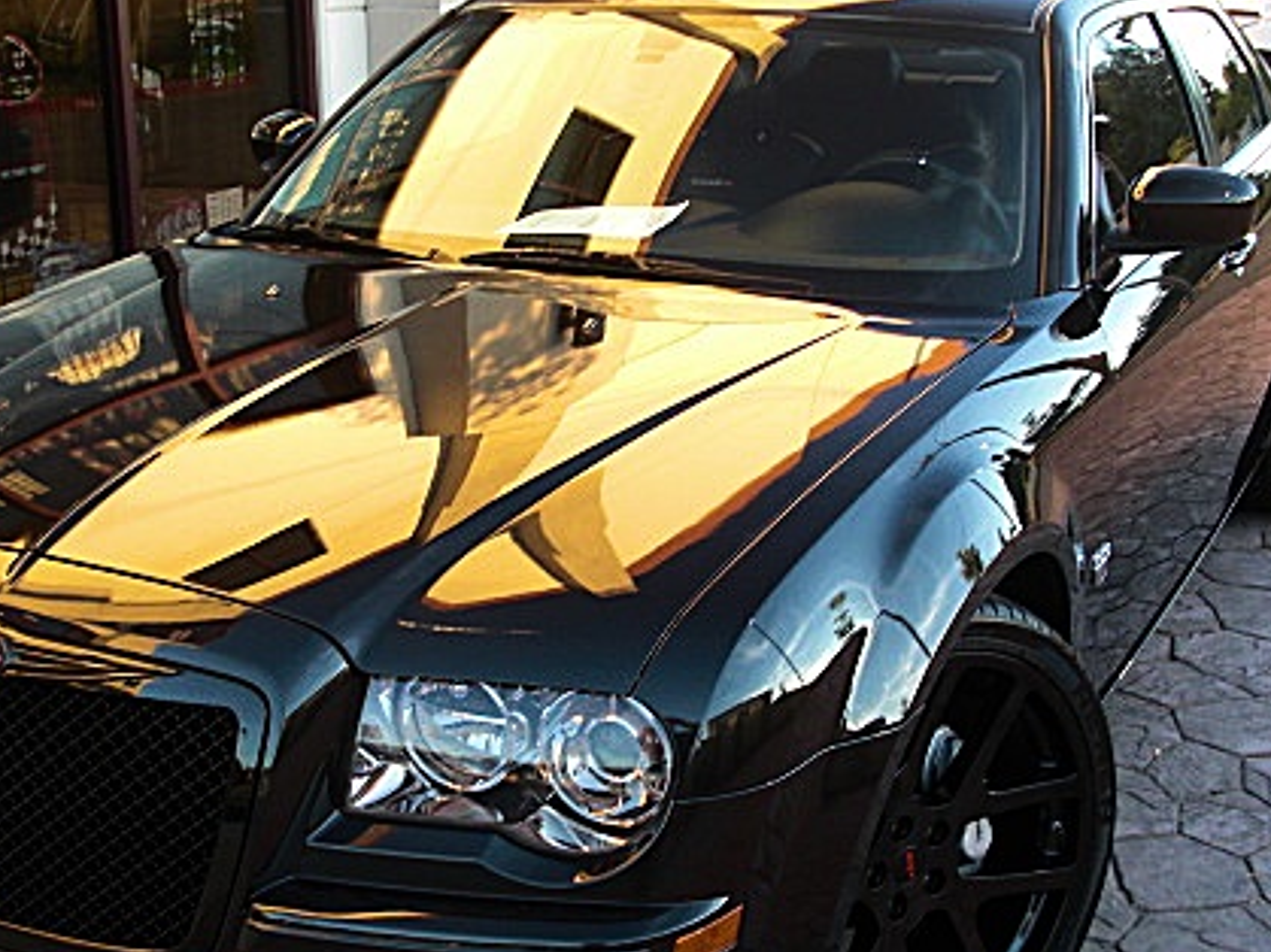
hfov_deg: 34.9
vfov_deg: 26.5
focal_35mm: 55
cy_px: 525
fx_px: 2019
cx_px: 543
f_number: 2.8
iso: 100
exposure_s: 1/60
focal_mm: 6.3
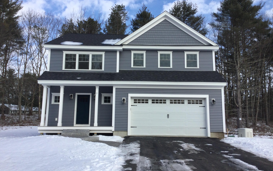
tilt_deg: +8.3
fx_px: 246
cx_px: 136
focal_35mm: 33
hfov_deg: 58.1
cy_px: 86
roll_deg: -0.9
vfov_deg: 38.3
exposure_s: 1/959
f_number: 2.4
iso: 25
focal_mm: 3.3
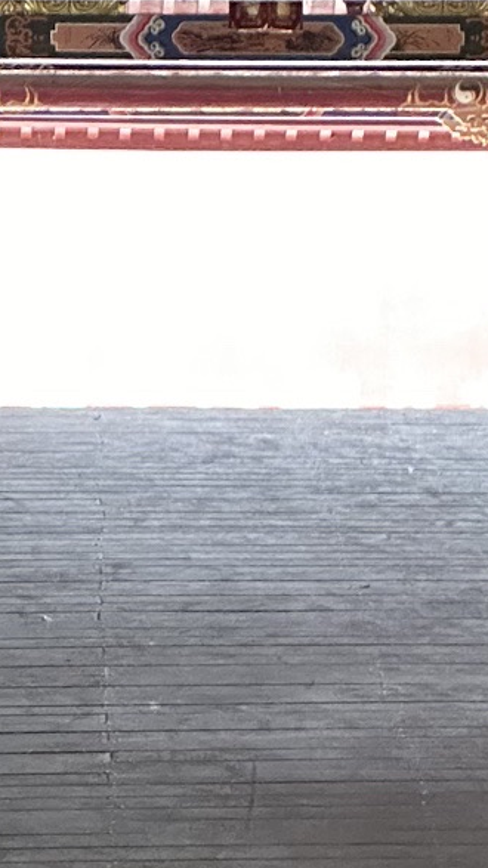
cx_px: 77
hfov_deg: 4.2
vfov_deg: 7.5
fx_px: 6582
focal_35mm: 286
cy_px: -182
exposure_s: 1/60
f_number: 2.8
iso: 640
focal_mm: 9
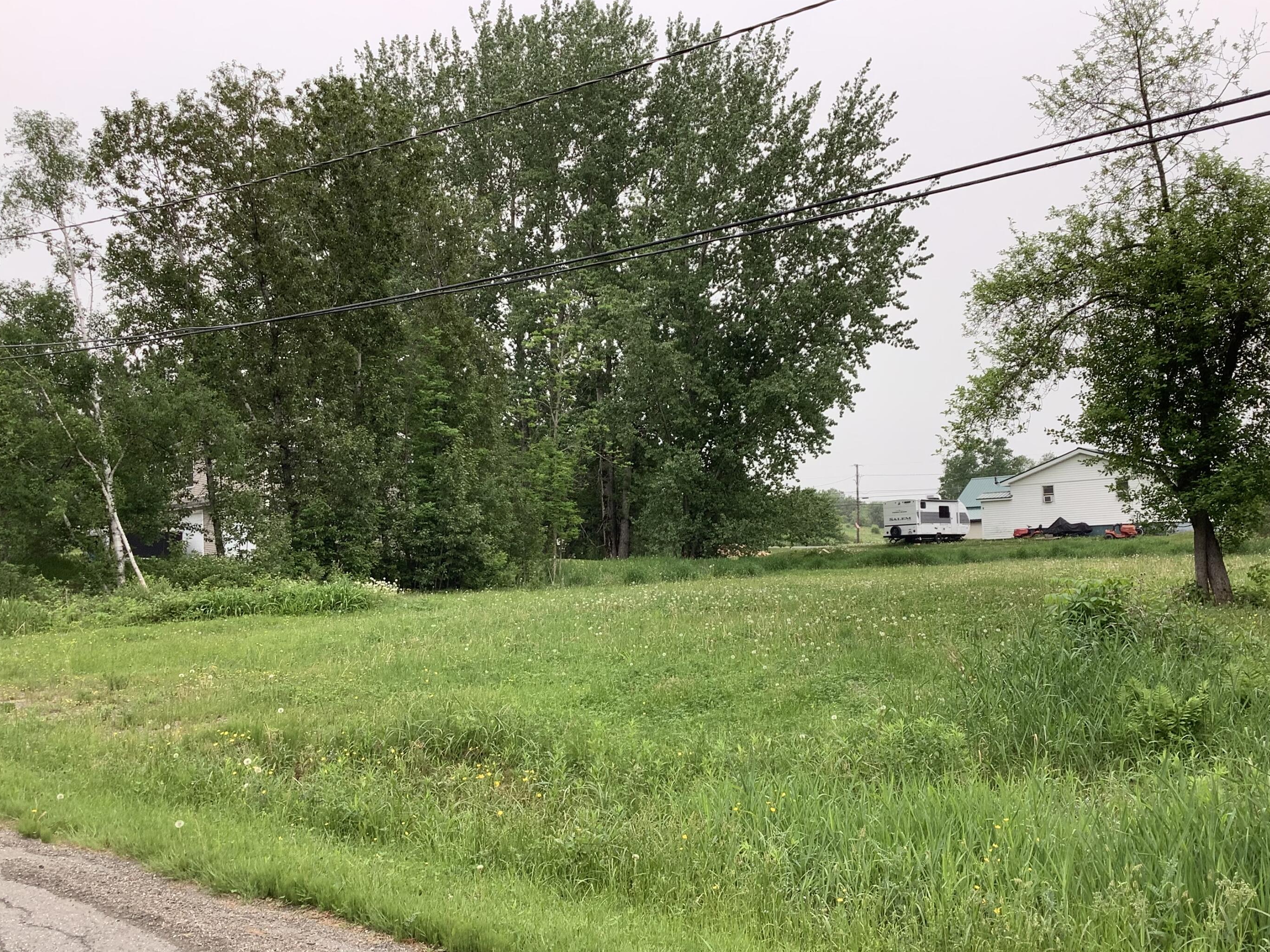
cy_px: 490
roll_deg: +1.9
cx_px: 671
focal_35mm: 34
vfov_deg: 41.8
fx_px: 1247
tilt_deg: +3.4
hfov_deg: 53.9
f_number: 2.4
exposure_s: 1/162
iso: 25
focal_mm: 3.3
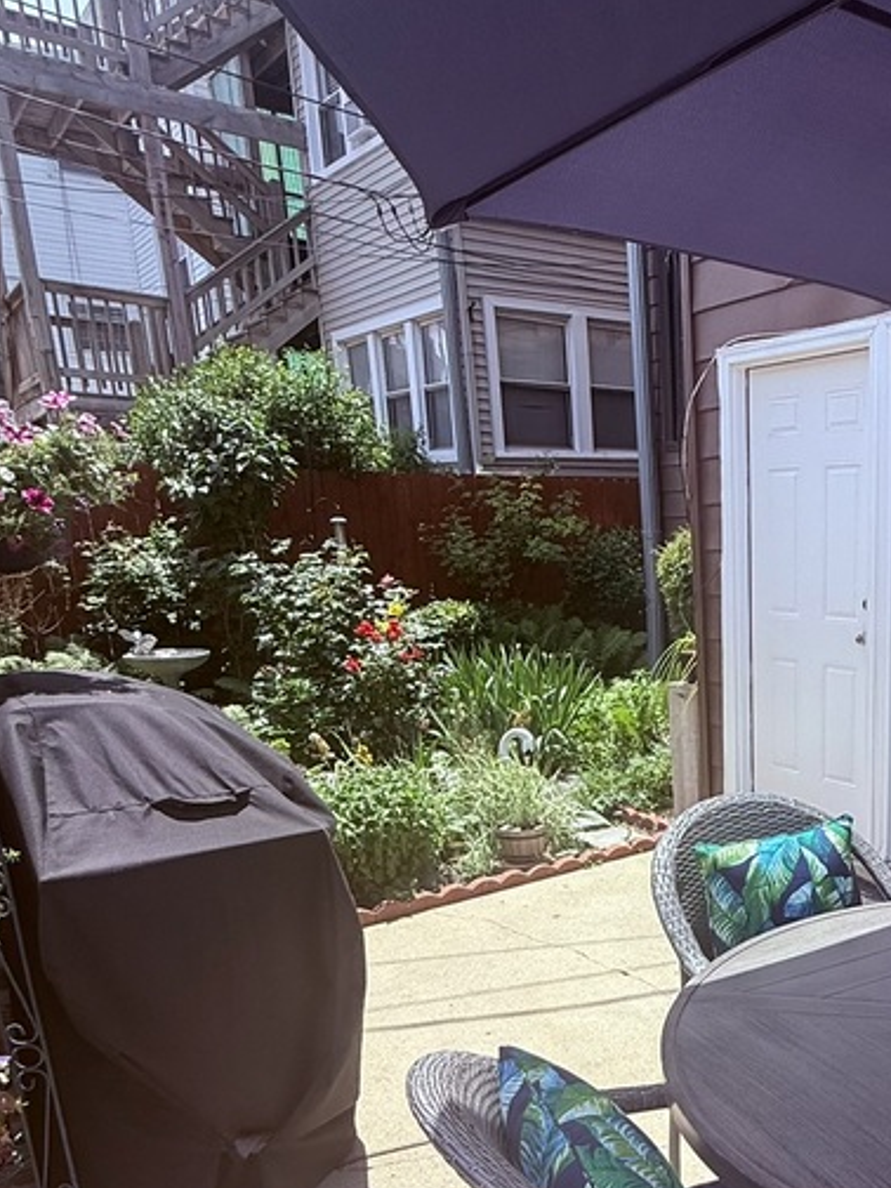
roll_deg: +0.3
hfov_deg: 42.9
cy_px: 799
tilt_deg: -13.6
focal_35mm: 30
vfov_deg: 58.5
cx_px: 799
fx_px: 1030
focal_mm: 2.22
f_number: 2.2
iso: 50
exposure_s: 1/1312
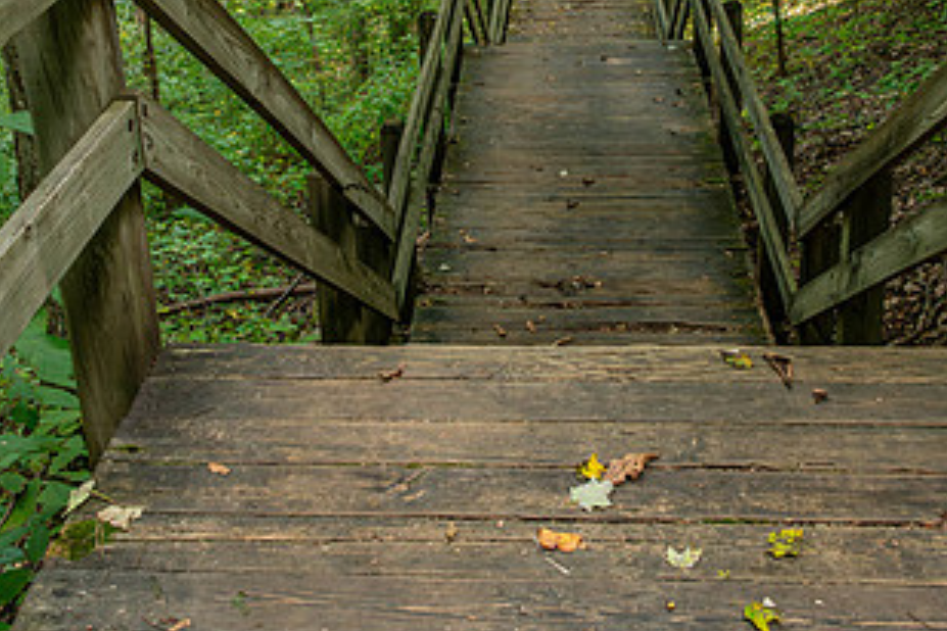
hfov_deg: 36.9
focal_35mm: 54
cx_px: 466
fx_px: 1420
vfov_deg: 24.7
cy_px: 149
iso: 5600
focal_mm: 28
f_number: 8
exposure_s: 1/200
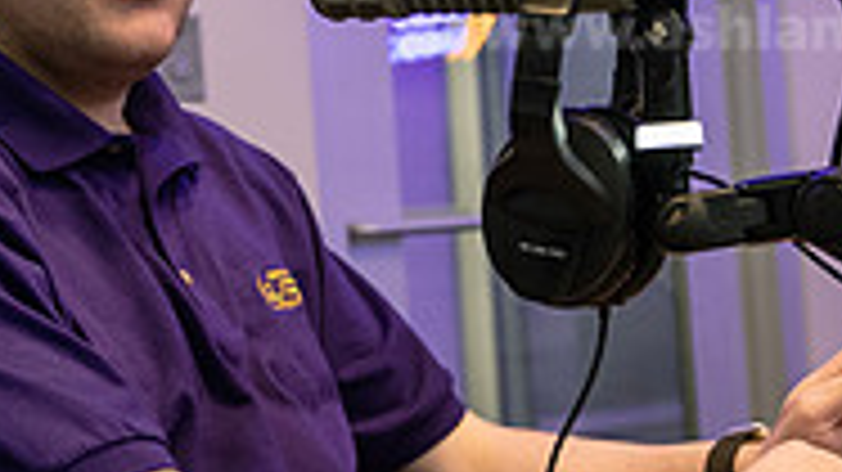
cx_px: 275
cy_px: 124
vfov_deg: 11.6
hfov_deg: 20.5
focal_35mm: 104
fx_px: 2321
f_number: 2.8
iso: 1000
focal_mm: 32
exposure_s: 1/60
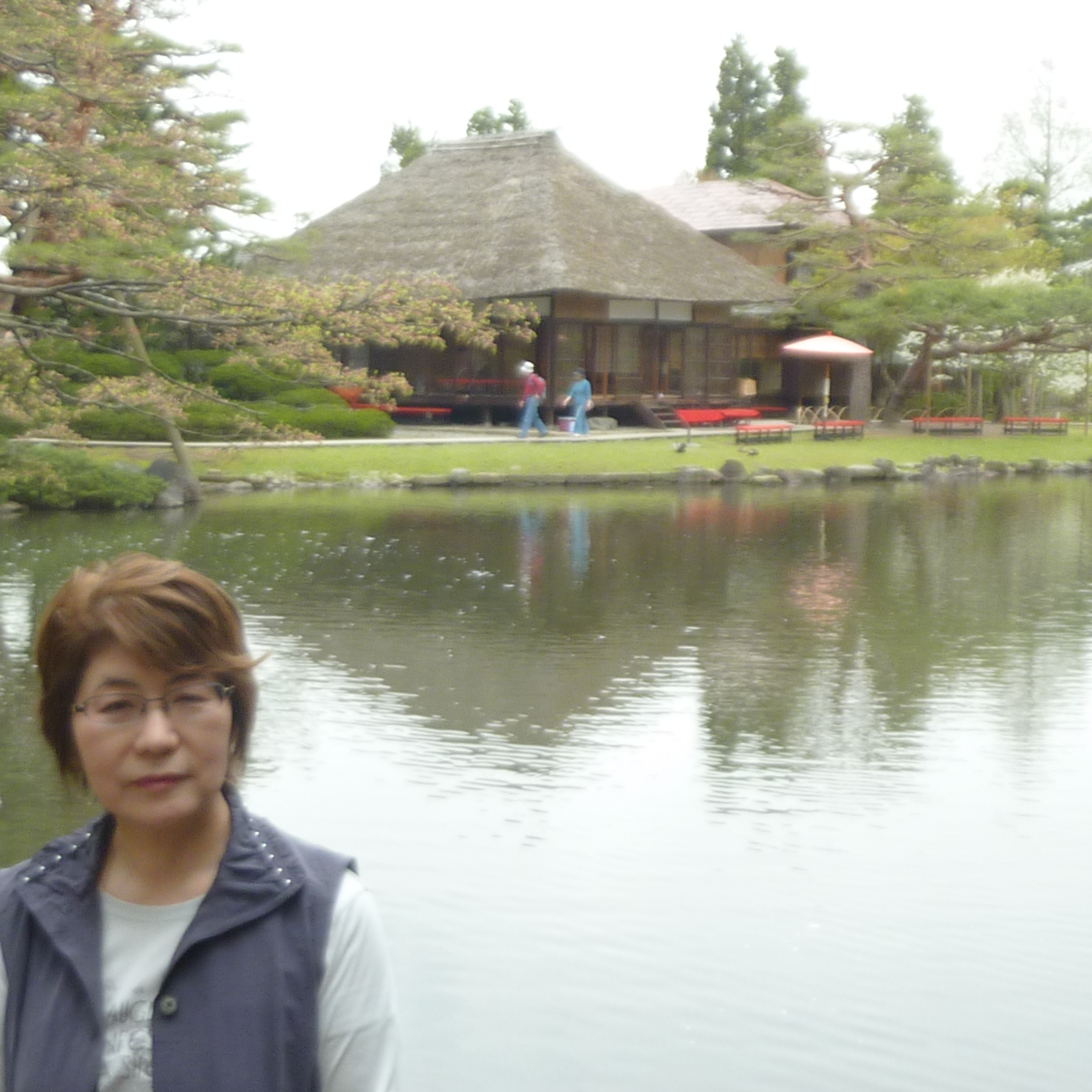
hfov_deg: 30.0
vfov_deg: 30.0
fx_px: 2034
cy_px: 545
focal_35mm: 57
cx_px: 473
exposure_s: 1/40
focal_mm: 4.4
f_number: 3.3
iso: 80
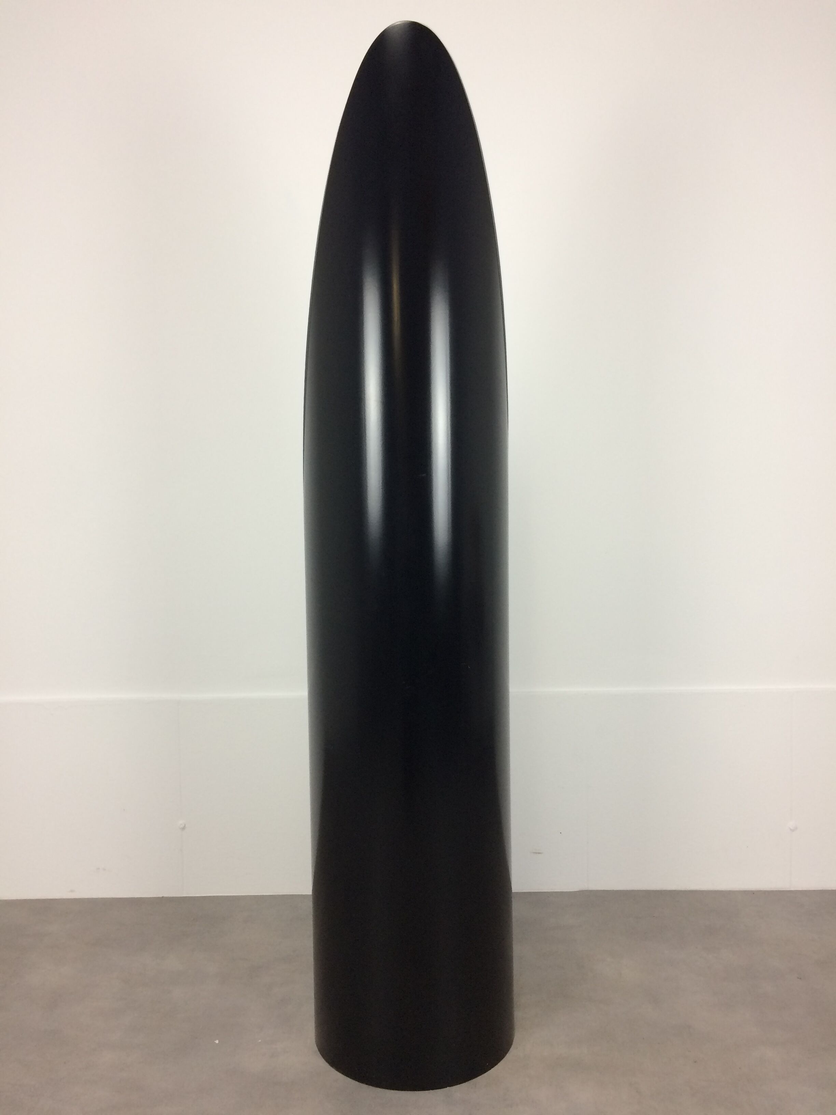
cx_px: 418
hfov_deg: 48.2
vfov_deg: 61.7
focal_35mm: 29
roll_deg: +1.3
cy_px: 558
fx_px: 934
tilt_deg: -6.6
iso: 50
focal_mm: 4.15
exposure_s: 1/33
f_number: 2.2
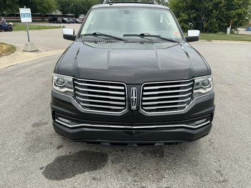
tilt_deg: -16.5
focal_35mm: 28
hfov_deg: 63.4
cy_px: 94
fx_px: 203
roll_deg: -4.1
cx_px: 126
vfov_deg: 49.7
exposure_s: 1/804
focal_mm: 3
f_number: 1.8
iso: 25
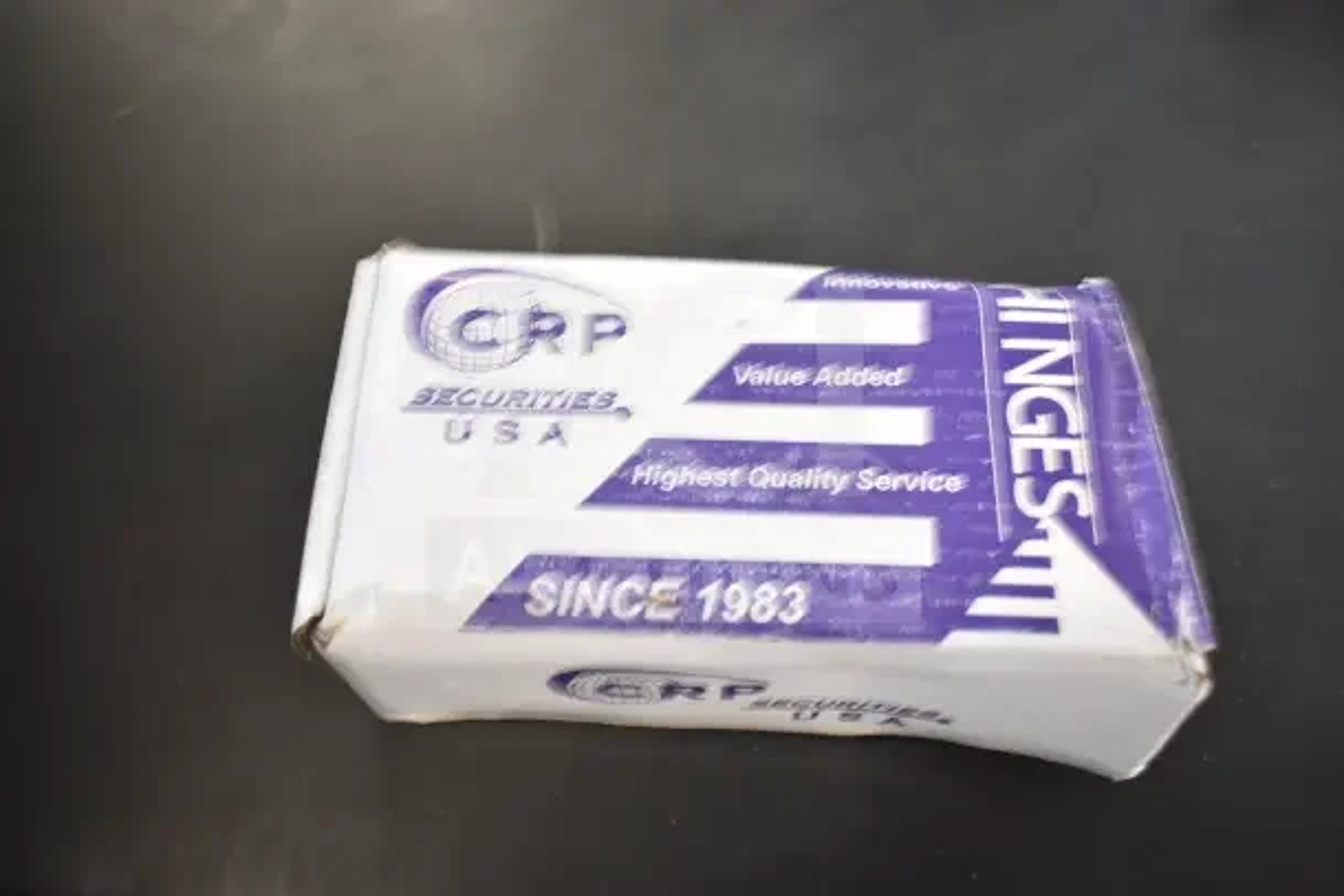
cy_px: 448
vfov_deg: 48.0
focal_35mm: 27
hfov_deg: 67.4
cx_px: 672
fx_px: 1008
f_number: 3.5
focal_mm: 18
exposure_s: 1/30
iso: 900
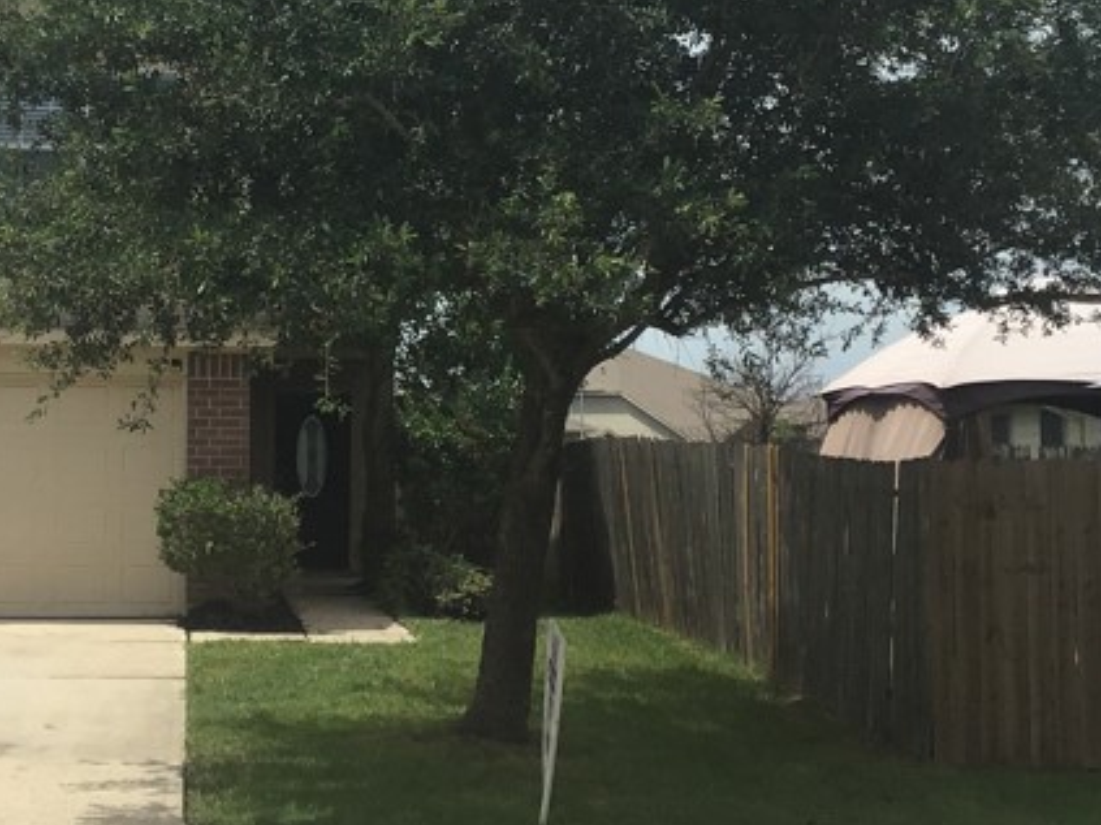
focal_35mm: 75
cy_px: 221
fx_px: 2385
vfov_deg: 19.5
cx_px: 276
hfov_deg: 25.7
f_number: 2.4
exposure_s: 1/1942
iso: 25
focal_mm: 3.3
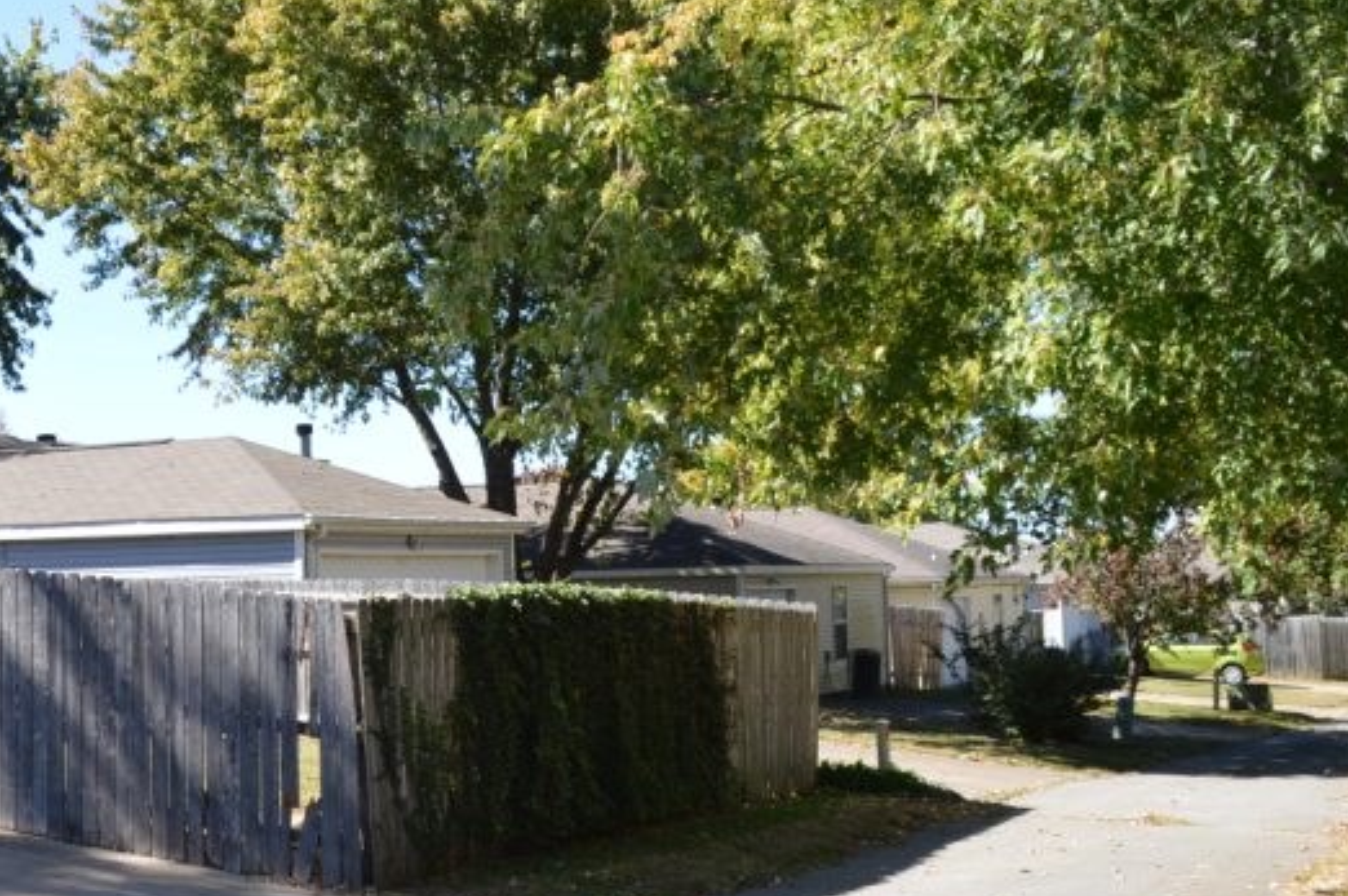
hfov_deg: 35.5
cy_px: 448
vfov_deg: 25.5
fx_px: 1983
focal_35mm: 53
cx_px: 158
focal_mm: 18
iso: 100
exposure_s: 1/160
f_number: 6.3
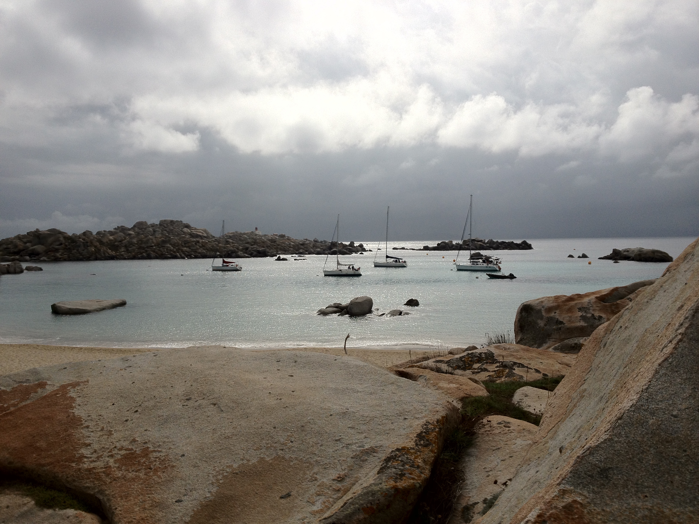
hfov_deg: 52.6
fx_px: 707
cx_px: 350
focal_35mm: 35
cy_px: 262
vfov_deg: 40.7
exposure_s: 1/5025
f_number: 2.4
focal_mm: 4.28
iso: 64
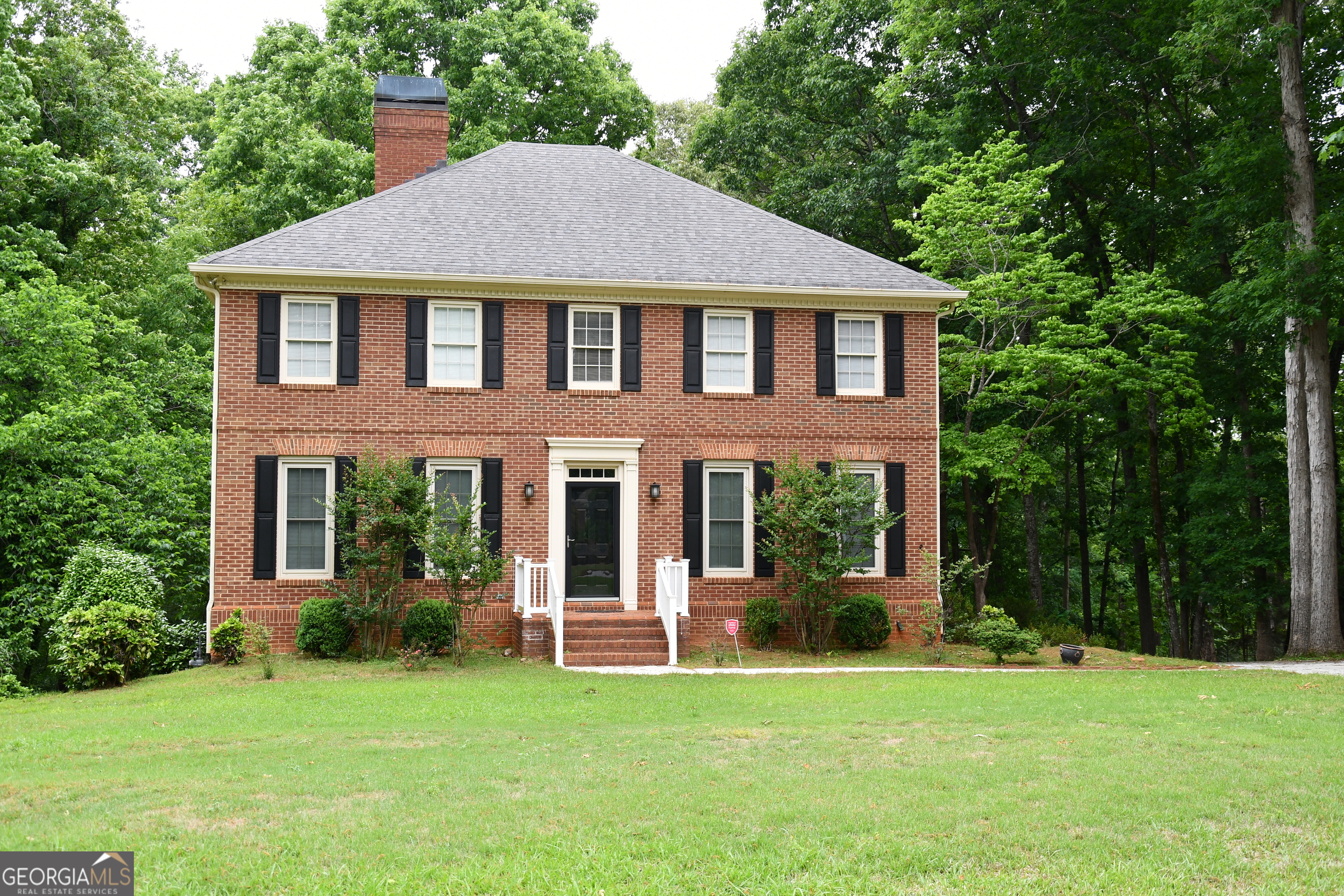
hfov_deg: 49.6
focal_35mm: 39
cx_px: 672
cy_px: 448
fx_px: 1456
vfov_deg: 34.2
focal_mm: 26
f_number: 5.6
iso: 180
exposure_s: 1/125
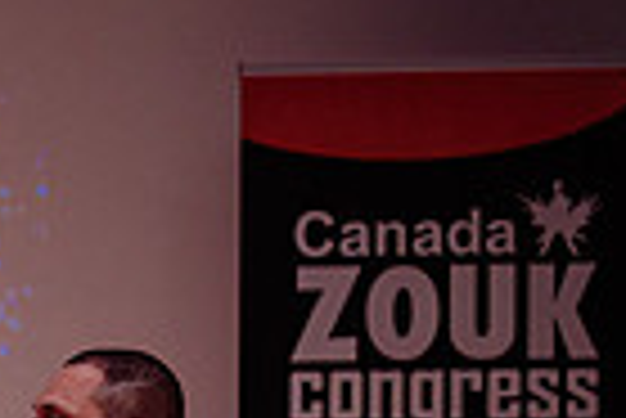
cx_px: -608
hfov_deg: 5.5
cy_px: 934
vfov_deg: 3.7
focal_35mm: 364
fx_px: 6336
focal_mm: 70
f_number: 3.2
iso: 1600
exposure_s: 1/250
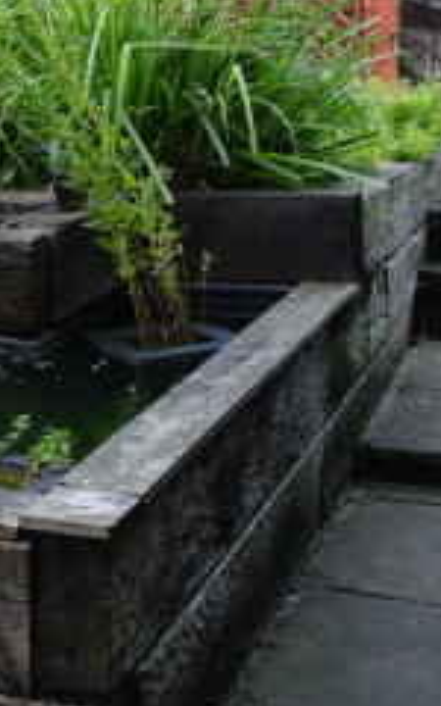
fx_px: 1211
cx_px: -231
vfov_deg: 32.0
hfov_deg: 18.2
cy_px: 197
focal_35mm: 63
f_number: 6.3
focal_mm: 18
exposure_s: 1/50
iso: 100
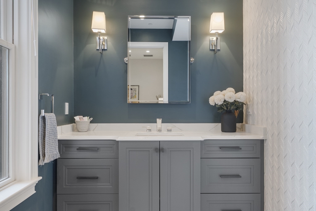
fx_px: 246
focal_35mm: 28
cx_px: 158
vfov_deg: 46.4
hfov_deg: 65.5
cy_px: 106
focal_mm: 19
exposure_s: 1/15
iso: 250
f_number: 8
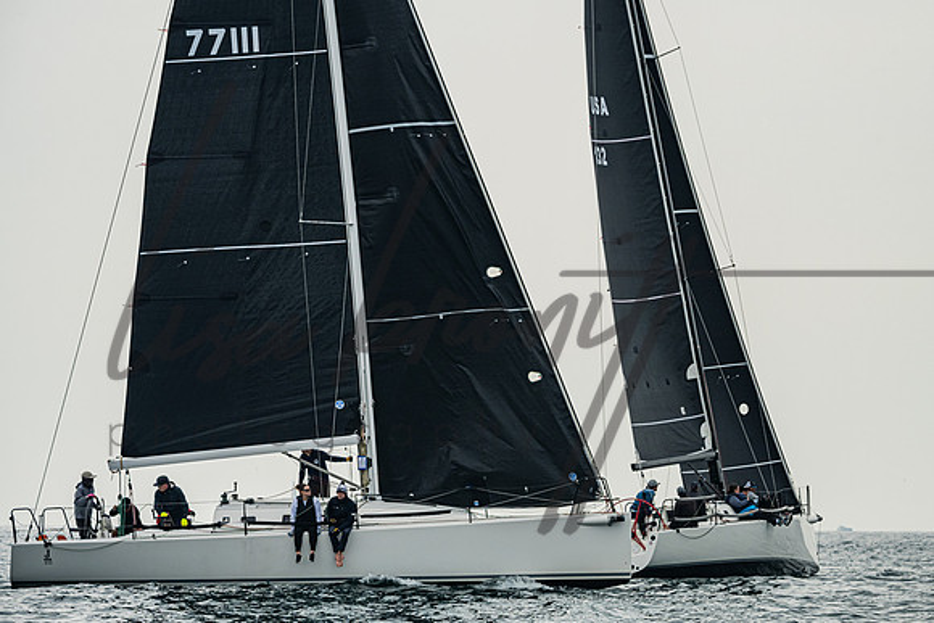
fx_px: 7182
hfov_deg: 7.4
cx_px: 582
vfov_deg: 5.0
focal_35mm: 277
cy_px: 254
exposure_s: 1/1600
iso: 640
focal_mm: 220
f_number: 10
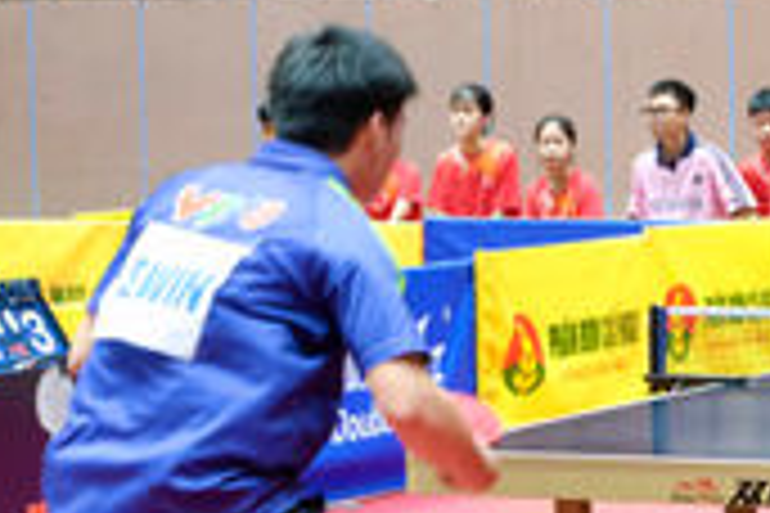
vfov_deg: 7.7
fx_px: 3786
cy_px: 387
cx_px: 932
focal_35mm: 177
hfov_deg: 11.4
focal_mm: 37.4
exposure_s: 1/100
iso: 4000
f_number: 5.6
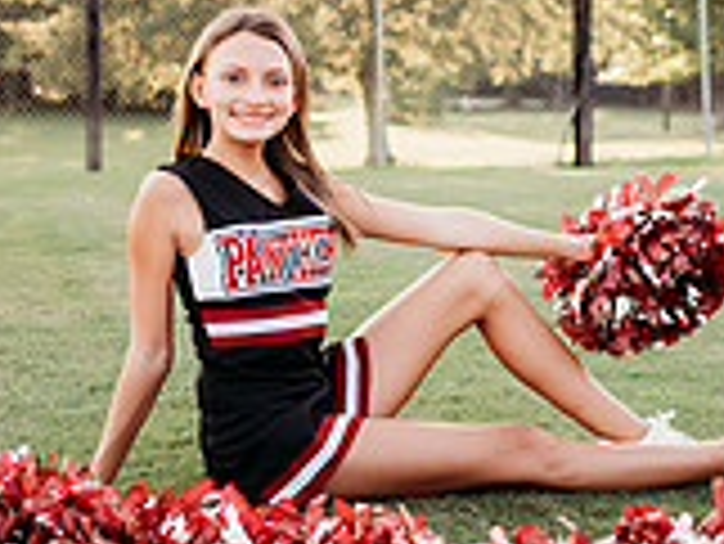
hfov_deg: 23.4
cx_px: 499
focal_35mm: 83
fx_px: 1737
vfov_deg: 17.6
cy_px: 101
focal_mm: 24
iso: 125
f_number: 2
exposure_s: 1/500
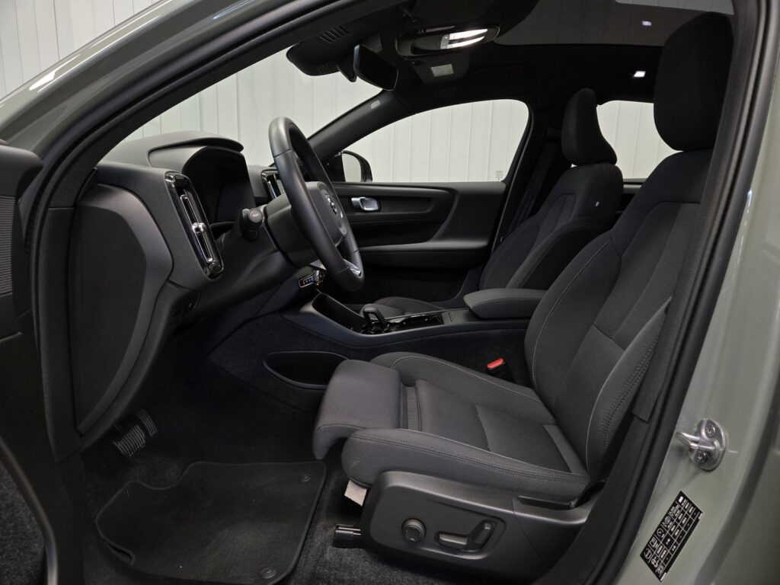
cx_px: 390
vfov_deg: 58.9
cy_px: 292
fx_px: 518
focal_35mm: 23
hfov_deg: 73.9
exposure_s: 1/100
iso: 250
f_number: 1.8
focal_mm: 5.4
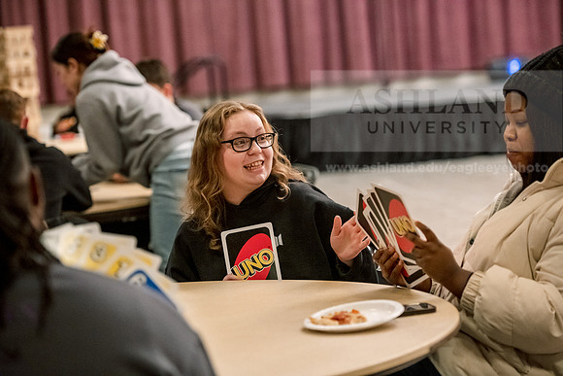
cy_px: 188
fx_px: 1721
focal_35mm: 110
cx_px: 282
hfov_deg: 18.6
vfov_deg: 12.5
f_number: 3.2
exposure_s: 1/200
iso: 5000
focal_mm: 110
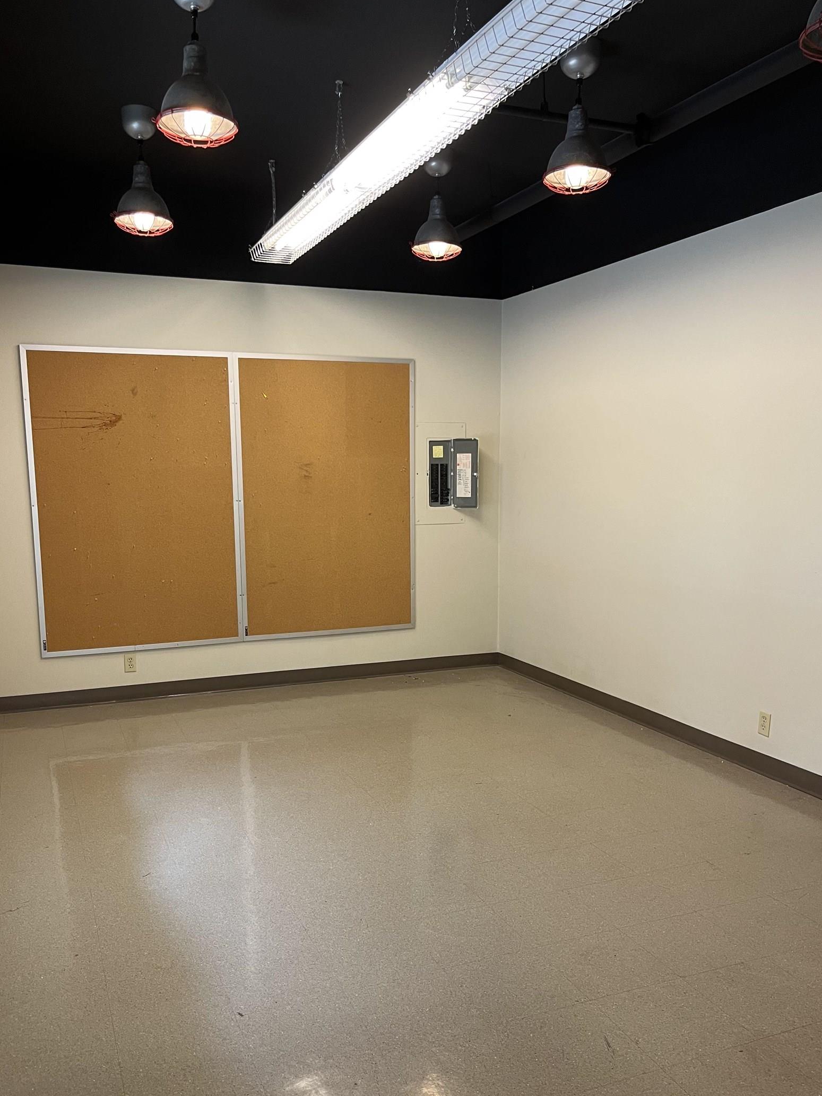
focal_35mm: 29
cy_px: 607
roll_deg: +0.7
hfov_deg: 48.2
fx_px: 918
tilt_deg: -9.2
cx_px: 408
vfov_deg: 61.5
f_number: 1.6
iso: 125
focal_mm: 5.1
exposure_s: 1/60
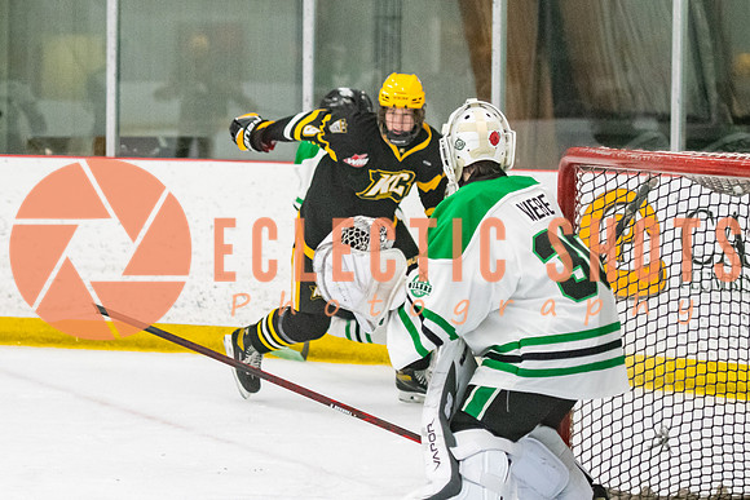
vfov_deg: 6.0
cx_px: 185
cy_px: 280
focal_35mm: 229
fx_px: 4776
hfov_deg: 9.0
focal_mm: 98
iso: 4000
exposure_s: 1/800
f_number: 2.8
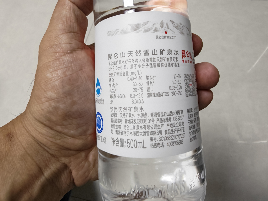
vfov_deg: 58.9
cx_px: 134
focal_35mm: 23
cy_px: 100
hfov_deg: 73.9
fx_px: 178
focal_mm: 1.82
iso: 400
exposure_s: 1/33
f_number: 2
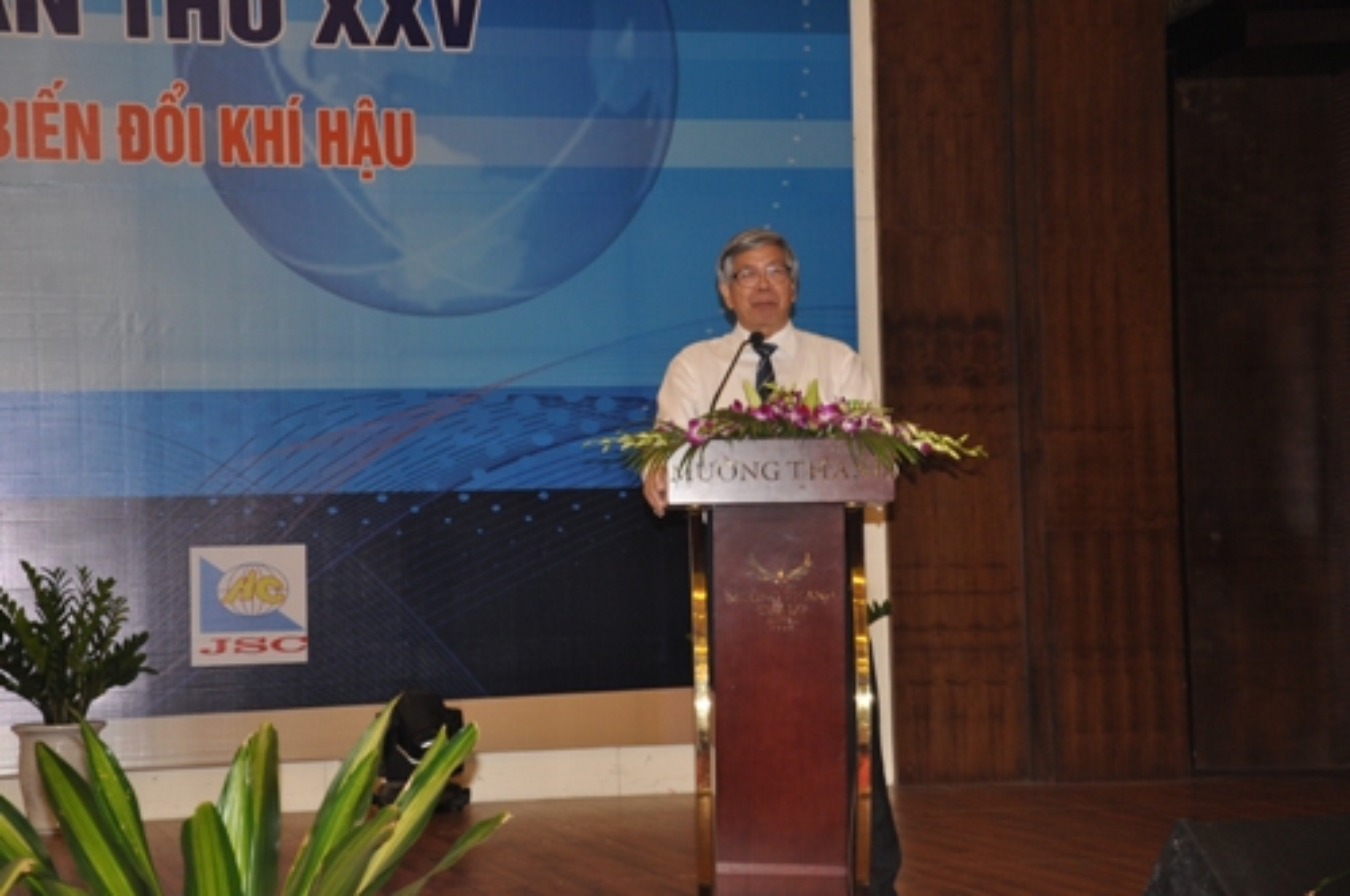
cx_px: 675
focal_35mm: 78
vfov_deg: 17.4
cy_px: 448
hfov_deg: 26.0
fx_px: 2921
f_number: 5
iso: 640
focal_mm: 52
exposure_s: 1/60
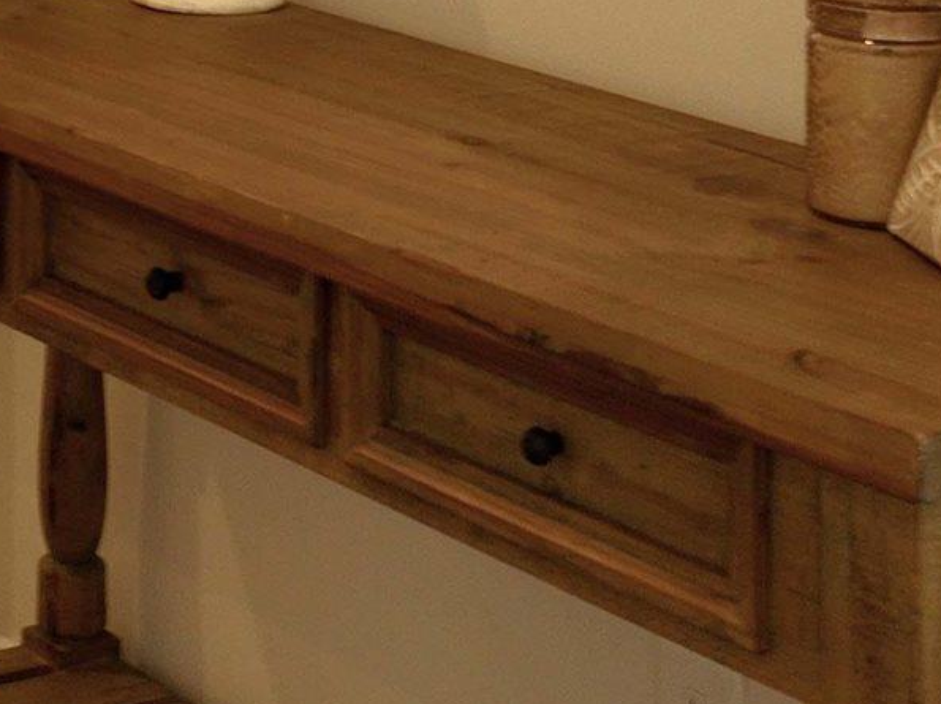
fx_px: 3367
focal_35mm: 124
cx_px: -201
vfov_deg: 10.9
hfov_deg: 15.3
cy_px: -668
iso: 100
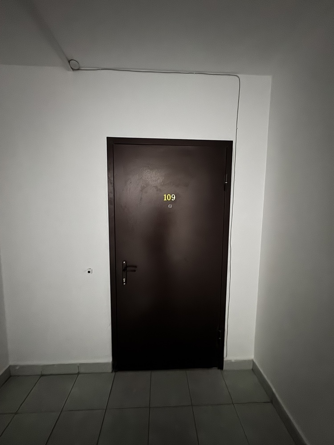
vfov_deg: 102.1
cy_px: 222
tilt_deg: -7.2
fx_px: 180
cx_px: 167
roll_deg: -0.1
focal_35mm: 14
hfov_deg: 85.7
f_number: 2.2
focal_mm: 2.22
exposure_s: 1/8
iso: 640
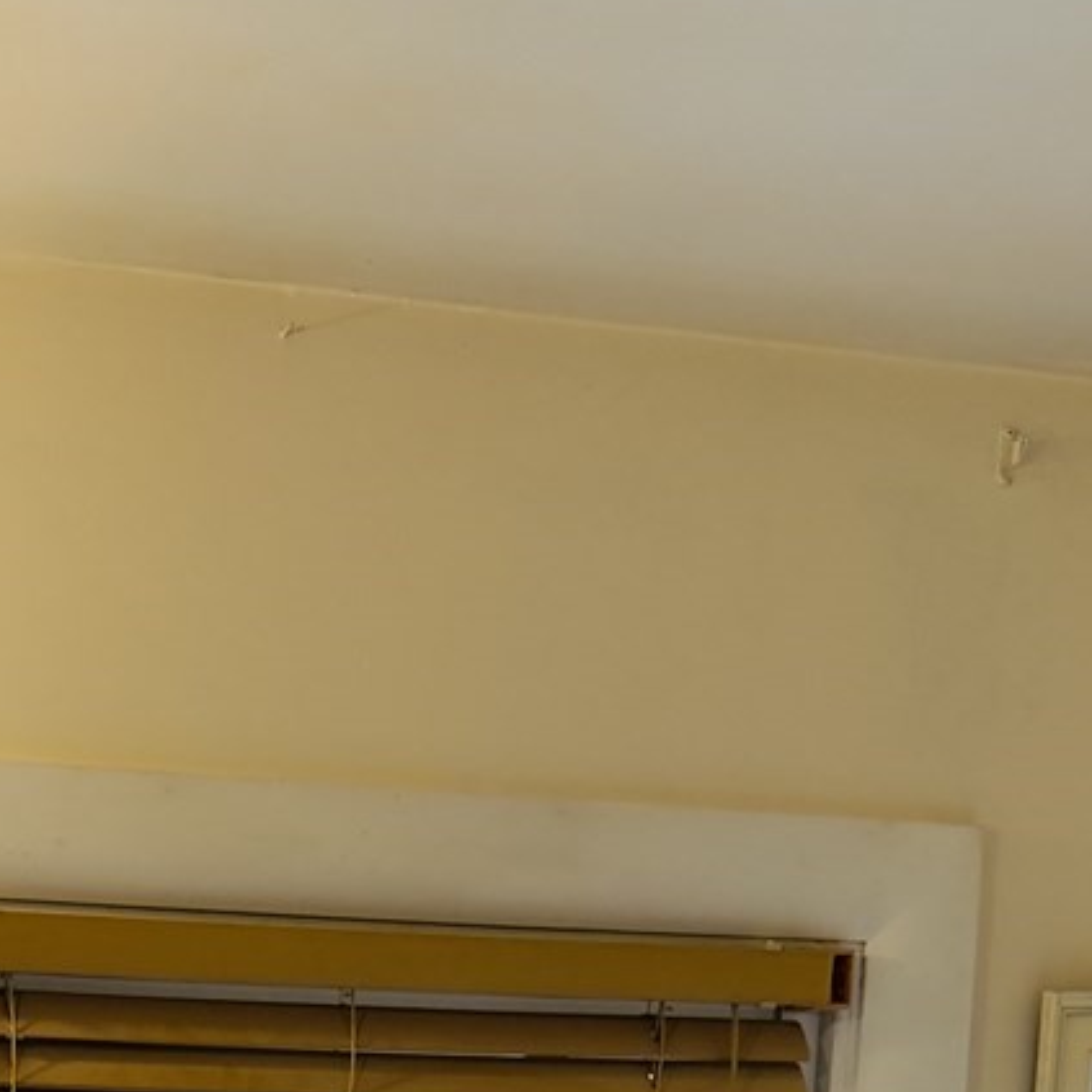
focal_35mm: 77
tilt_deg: -11.0
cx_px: 248
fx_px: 2748
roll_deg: -1.0
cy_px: 1784
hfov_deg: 22.2
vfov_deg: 18.9
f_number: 1.78
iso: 160
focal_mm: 6.76
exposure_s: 1/165
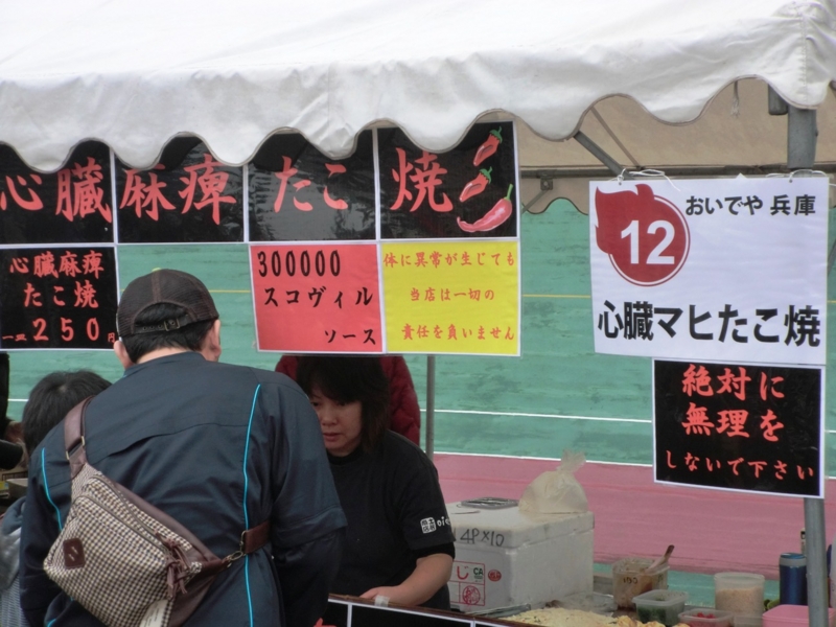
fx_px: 1763
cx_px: 418
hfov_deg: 26.7
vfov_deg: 20.2
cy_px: 314
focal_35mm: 73
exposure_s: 1/80
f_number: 4.3
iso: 80
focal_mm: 13.16
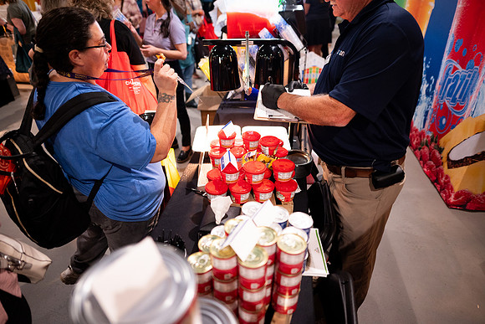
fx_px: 323
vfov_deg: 53.2
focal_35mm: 24
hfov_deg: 73.7
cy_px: 162
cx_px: 242
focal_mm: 24
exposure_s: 1/200
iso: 1250
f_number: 1.8
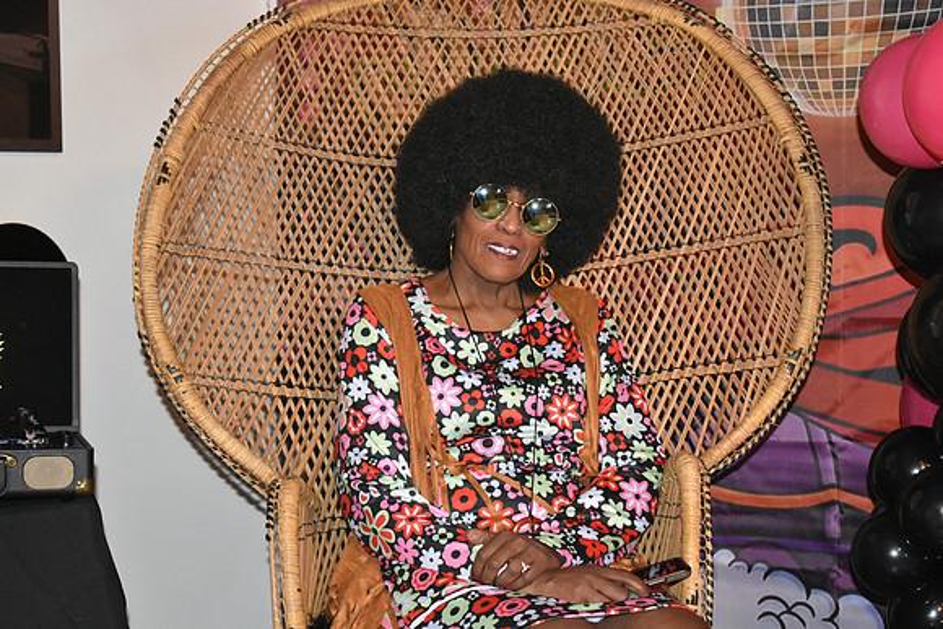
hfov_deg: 28.1
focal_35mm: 72
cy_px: 314
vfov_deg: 18.9
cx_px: 472
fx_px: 1886
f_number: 5.3
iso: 6400
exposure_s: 1/60
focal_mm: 48
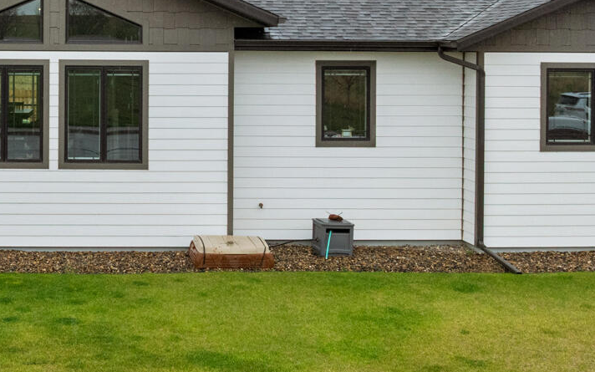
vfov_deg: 20.9
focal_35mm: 61
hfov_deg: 32.1
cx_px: 81
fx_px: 989
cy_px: 43
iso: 200
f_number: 6.3
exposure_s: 1/500
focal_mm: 12.29
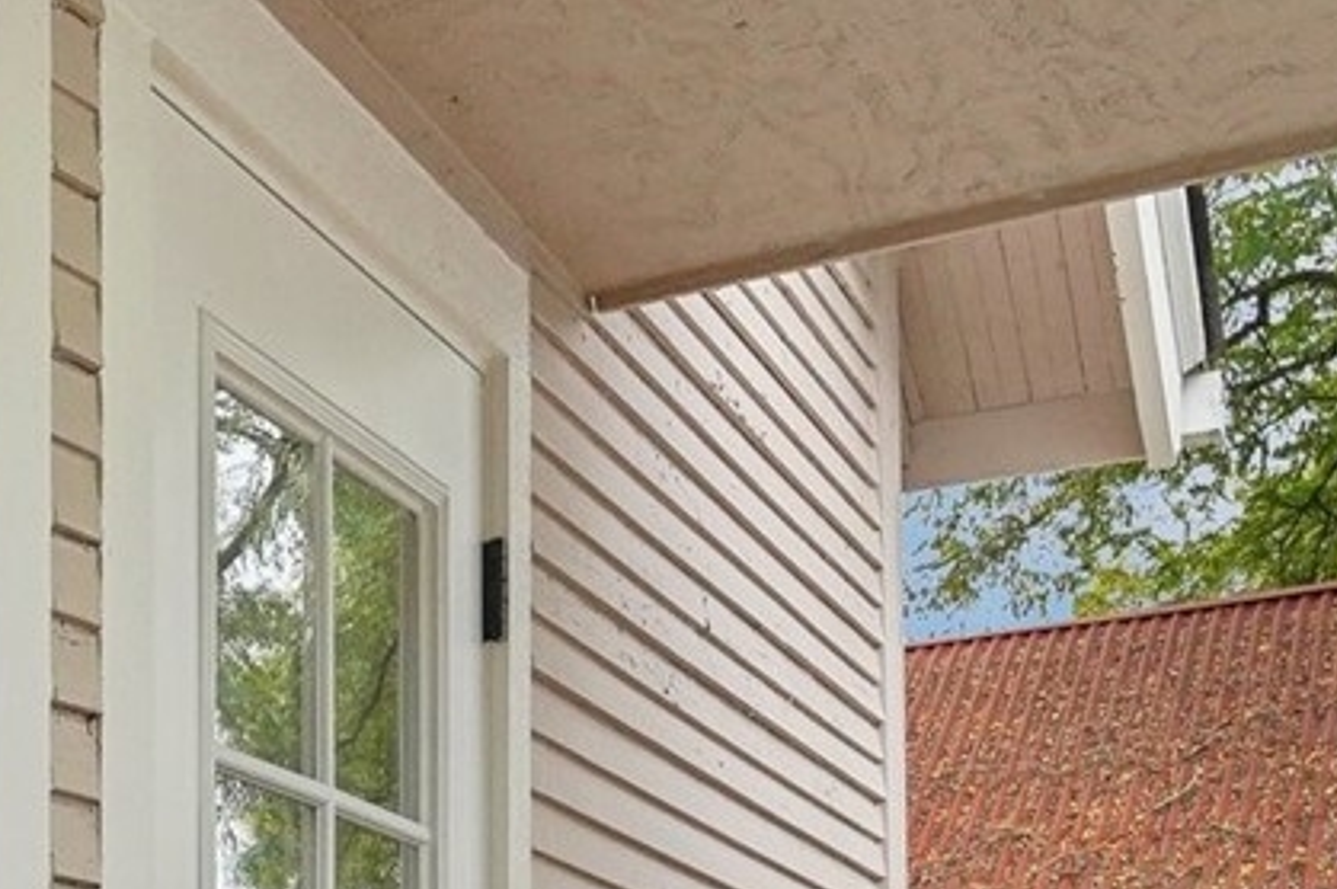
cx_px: -507
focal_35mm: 65
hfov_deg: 25.5
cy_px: 1290
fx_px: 2412
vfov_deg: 18.7
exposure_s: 1/80
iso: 800
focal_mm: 16
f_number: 8
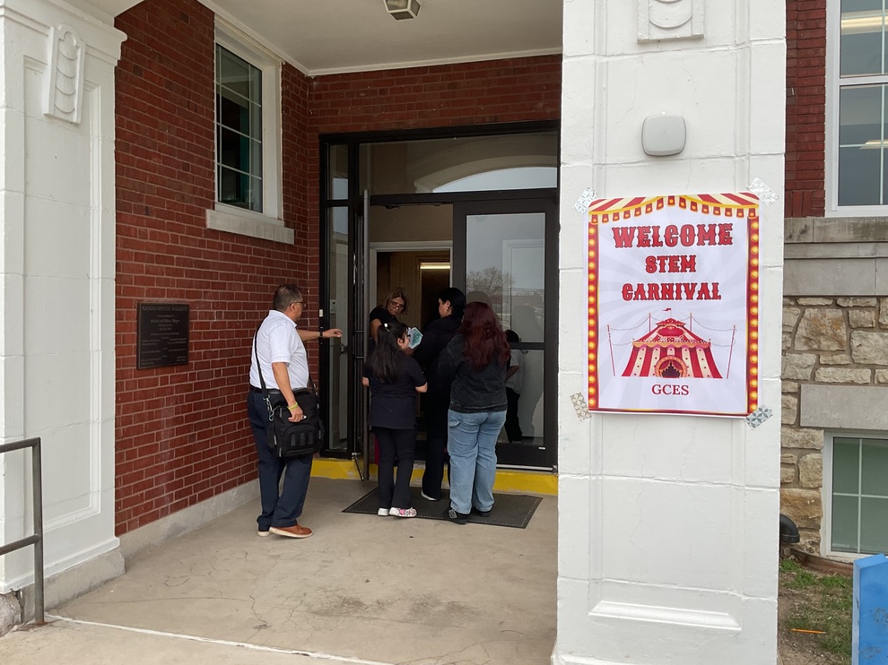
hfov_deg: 60.0
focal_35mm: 30
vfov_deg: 46.8
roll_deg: -0.3
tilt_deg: -3.9
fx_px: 769
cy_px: 326
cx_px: 441
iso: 16
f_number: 1.8
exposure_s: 1/255
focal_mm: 3
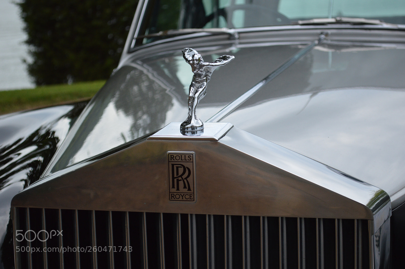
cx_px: 202
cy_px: 134
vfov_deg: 16.5
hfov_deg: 24.6
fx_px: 927
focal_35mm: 82
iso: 400
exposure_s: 1/1250
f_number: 5.6
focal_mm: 55
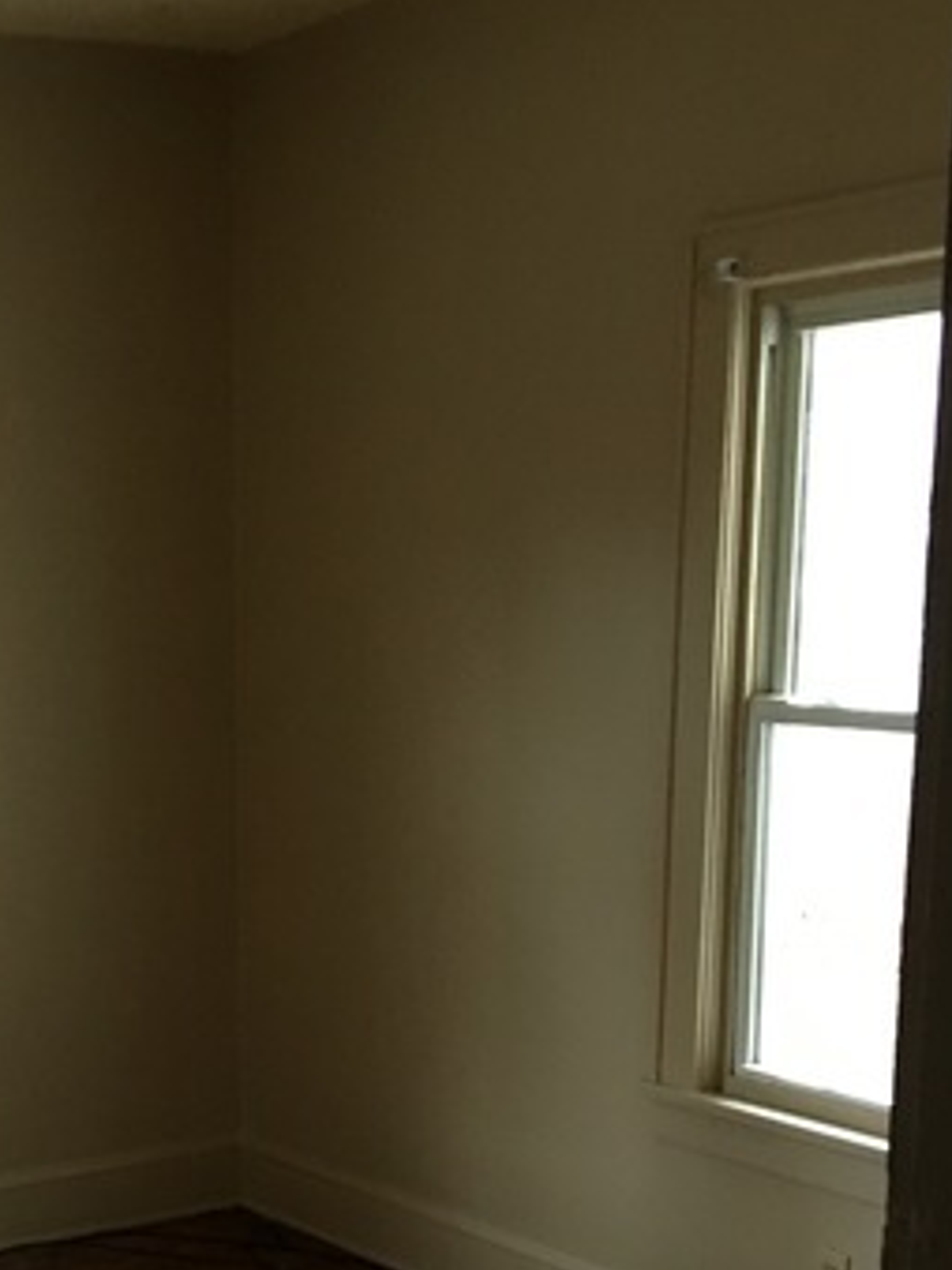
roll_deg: +2.9
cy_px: 1028
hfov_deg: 24.7
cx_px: 49
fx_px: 2091
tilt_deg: -12.3
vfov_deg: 32.8
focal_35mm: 57
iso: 200
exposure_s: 1/24
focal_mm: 4.15
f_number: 2.2
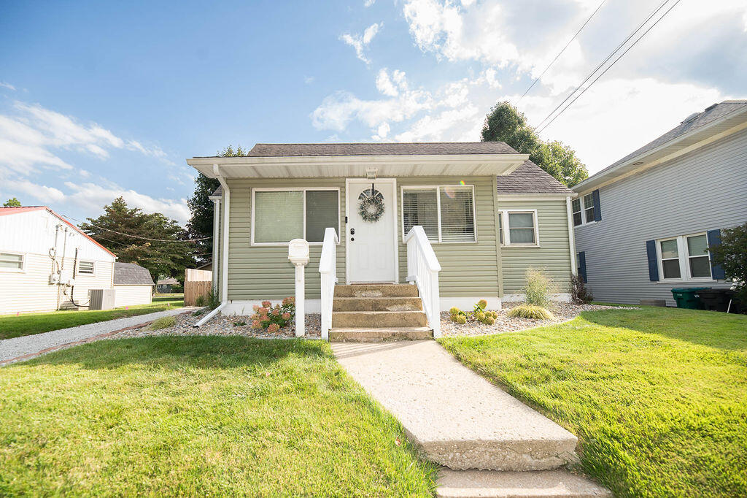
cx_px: 360
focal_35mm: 15
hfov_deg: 101.8
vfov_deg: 78.7
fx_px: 303
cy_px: 255
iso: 100
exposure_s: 1/250
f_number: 4.5
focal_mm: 14
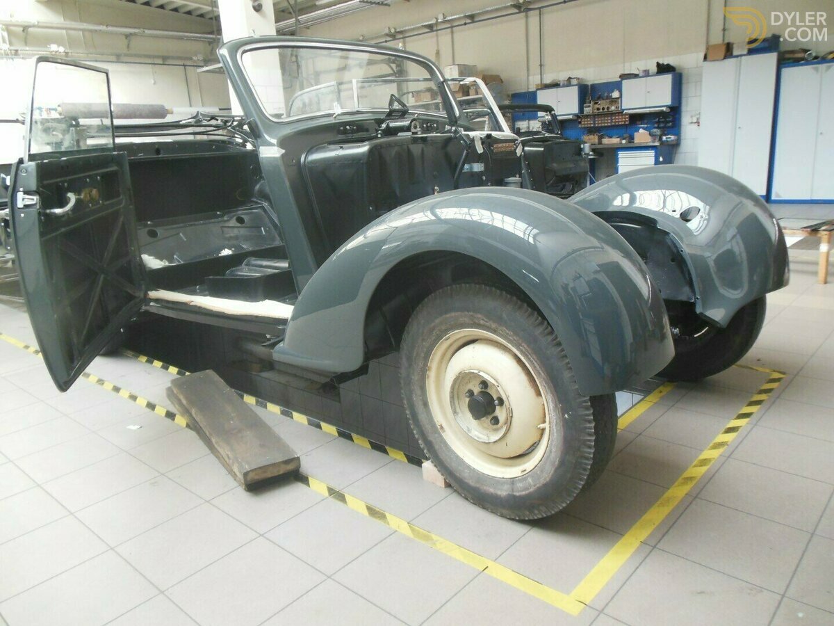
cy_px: 313
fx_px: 602
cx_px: 417
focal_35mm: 25
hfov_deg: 69.4
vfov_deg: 54.9
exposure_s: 1/30
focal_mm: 4.5
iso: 320
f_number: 3.2
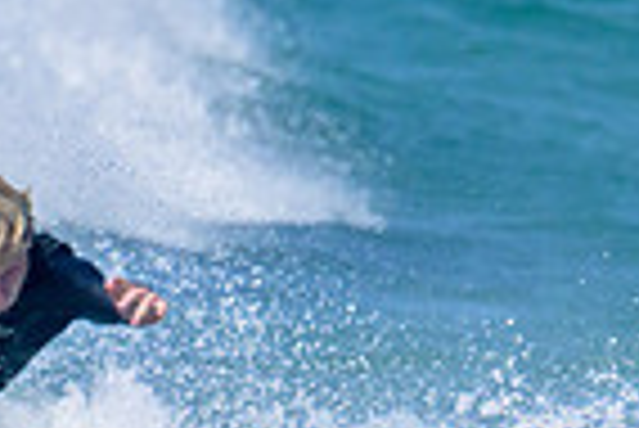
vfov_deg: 0.3
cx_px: 97
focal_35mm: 4442
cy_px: 378
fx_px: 78925
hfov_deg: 0.5
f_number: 16
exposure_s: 1/2000
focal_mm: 800
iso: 1250
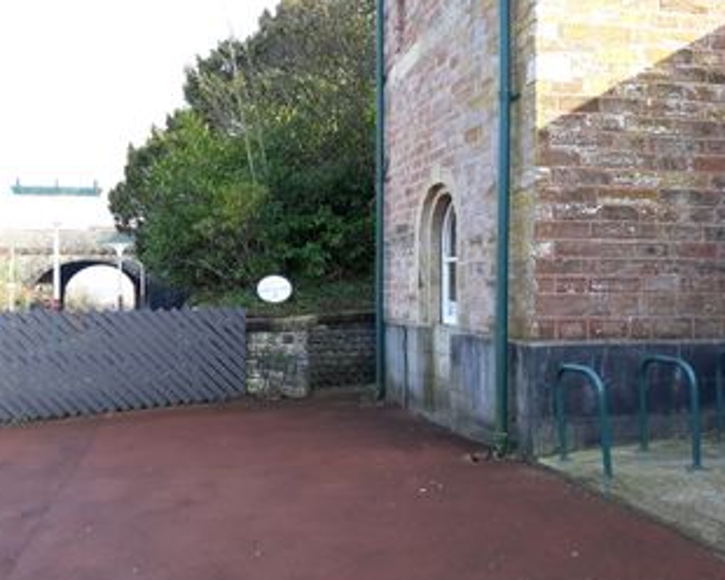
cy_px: 292
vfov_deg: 43.4
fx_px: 730
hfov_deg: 52.8
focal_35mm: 34
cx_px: 339
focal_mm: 3.71
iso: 40
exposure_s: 1/141
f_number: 1.7
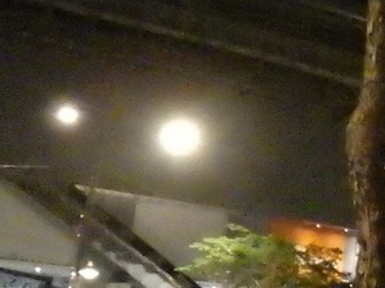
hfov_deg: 17.8
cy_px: 111
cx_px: 618
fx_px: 1067
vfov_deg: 15.4
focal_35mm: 96
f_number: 3.5
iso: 1600
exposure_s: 1/15
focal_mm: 5
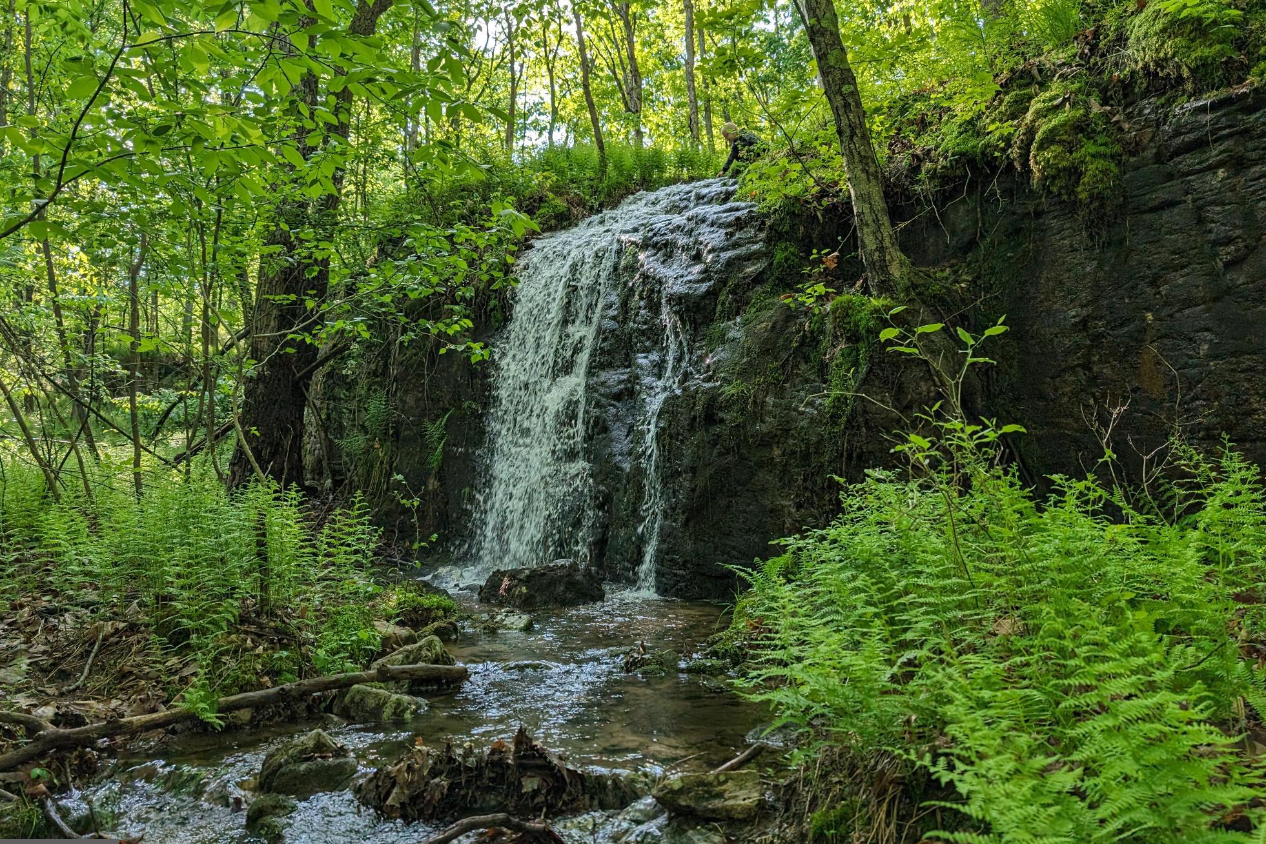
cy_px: 396
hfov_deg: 69.4
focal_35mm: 26
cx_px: 616
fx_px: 914
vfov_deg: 49.5
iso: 25
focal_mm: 6.9
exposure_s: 1/178
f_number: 1.68
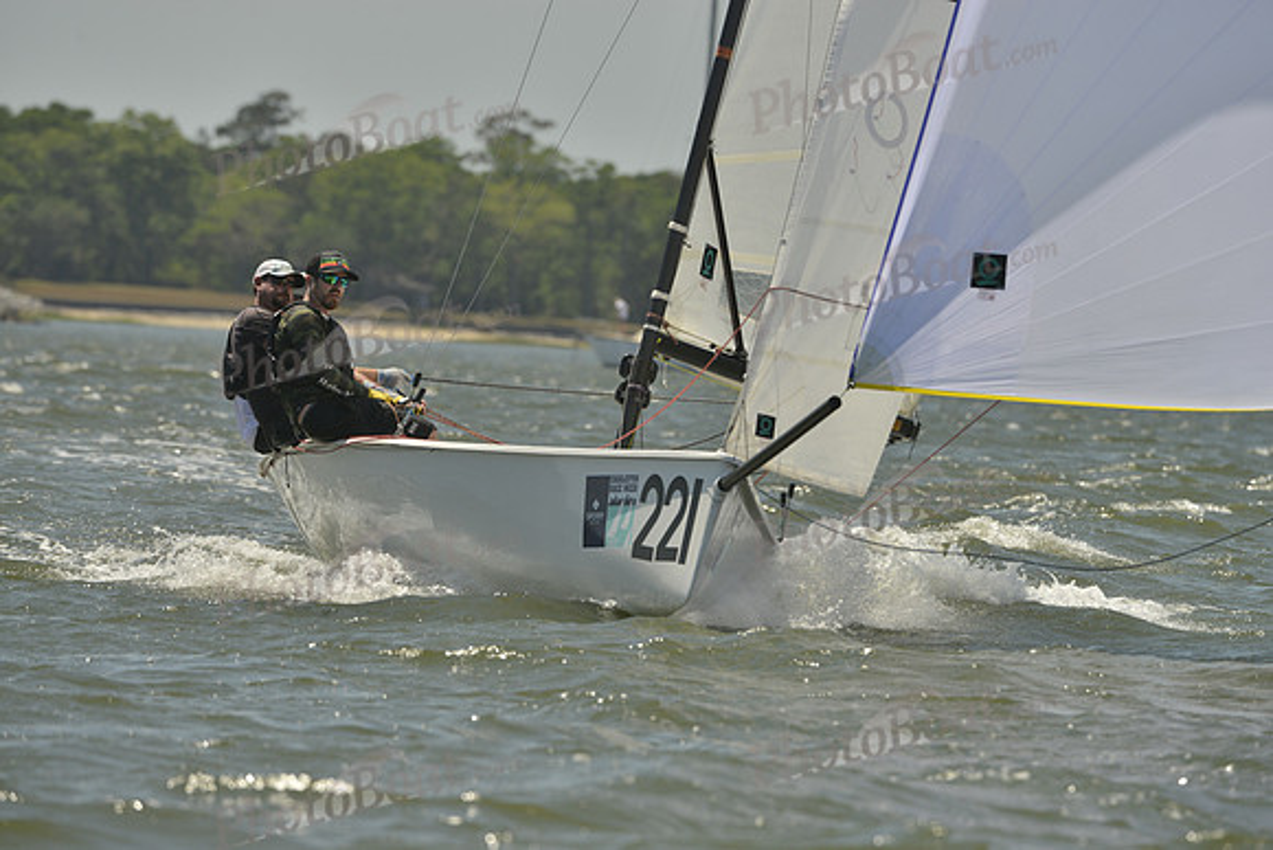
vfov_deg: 3.4
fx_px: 14147
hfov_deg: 5.2
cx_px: 636
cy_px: 425
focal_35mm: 400
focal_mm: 400
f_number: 9
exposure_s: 1/1250
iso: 280
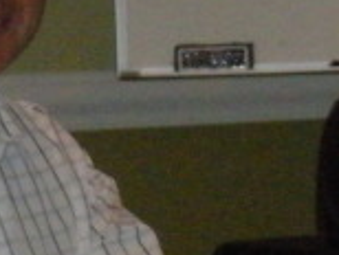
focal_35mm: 518
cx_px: 95
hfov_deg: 3.8
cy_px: -64
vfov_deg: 2.9
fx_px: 5081
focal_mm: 17.4
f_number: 5
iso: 800
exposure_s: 1/125
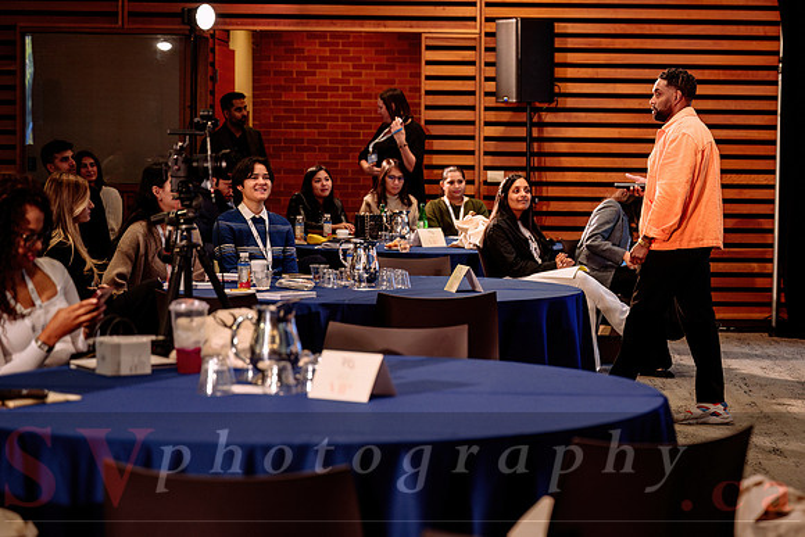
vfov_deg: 14.6
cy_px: 250
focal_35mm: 93
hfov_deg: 21.7
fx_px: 2089
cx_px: 537
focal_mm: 70
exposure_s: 1/200
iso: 800
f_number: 2.8
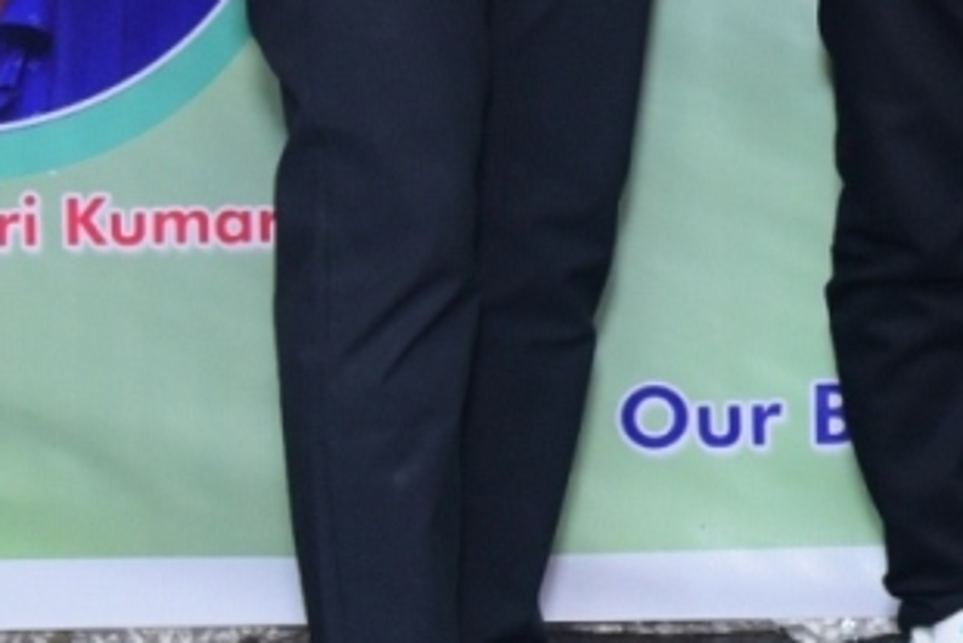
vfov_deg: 8.0
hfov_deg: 10.8
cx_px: 2066
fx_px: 4523
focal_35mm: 169
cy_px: -267
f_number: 6.3
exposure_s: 1/125
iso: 800
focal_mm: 34
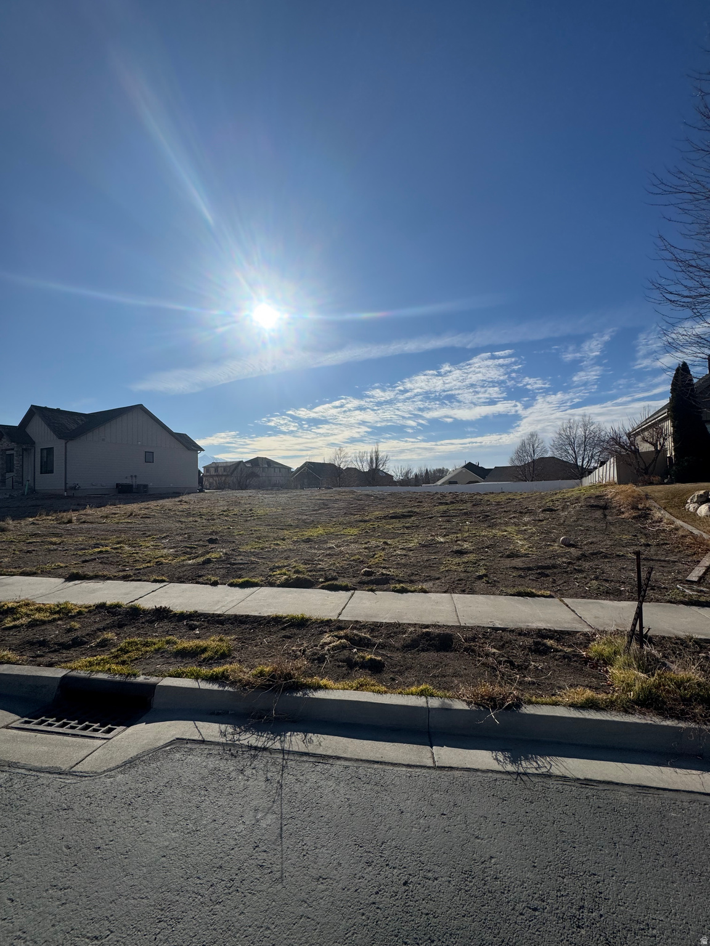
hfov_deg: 85.7
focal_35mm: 14
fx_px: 383
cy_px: 473
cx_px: 355
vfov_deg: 102.1
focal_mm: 2.22
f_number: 2.2
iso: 32
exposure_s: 1/5650
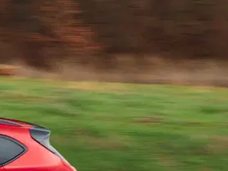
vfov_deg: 5.7
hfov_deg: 7.5
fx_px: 1706
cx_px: -131
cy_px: 105
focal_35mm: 259
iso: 400
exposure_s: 1/80
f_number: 8
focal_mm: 62
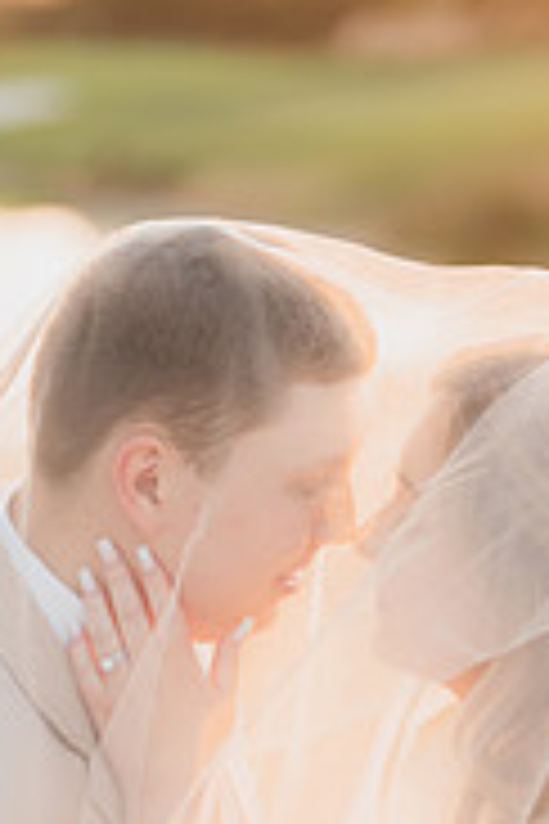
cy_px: 621
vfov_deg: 16.6
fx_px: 2813
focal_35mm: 123
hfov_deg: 11.1
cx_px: 284
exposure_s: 1/400
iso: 125
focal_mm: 50
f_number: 1.2
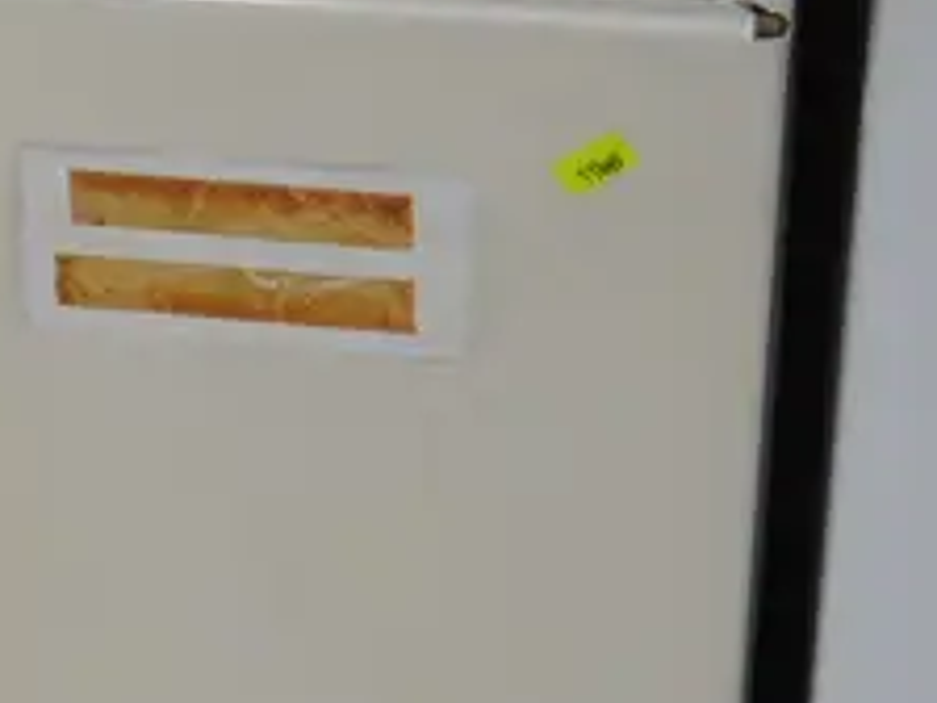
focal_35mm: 146
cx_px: -765
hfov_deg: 12.3
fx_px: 3952
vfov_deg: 10.1
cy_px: 25
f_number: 3.6
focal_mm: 16
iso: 200
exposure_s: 1/80
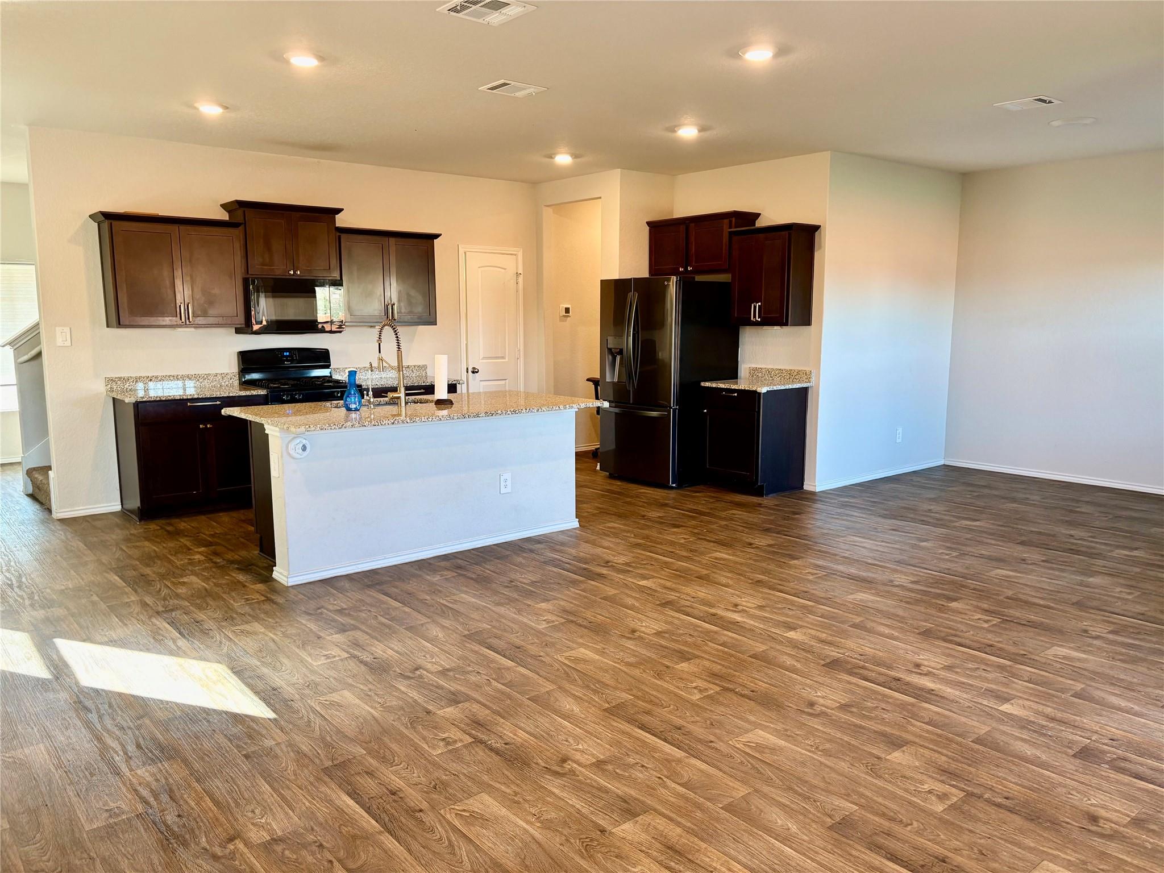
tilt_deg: -8.3
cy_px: 436
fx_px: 874
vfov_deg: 53.1
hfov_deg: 67.3
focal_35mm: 26
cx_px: 582
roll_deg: +0.1
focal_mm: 5.96
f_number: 1.6
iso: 100
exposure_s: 1/60
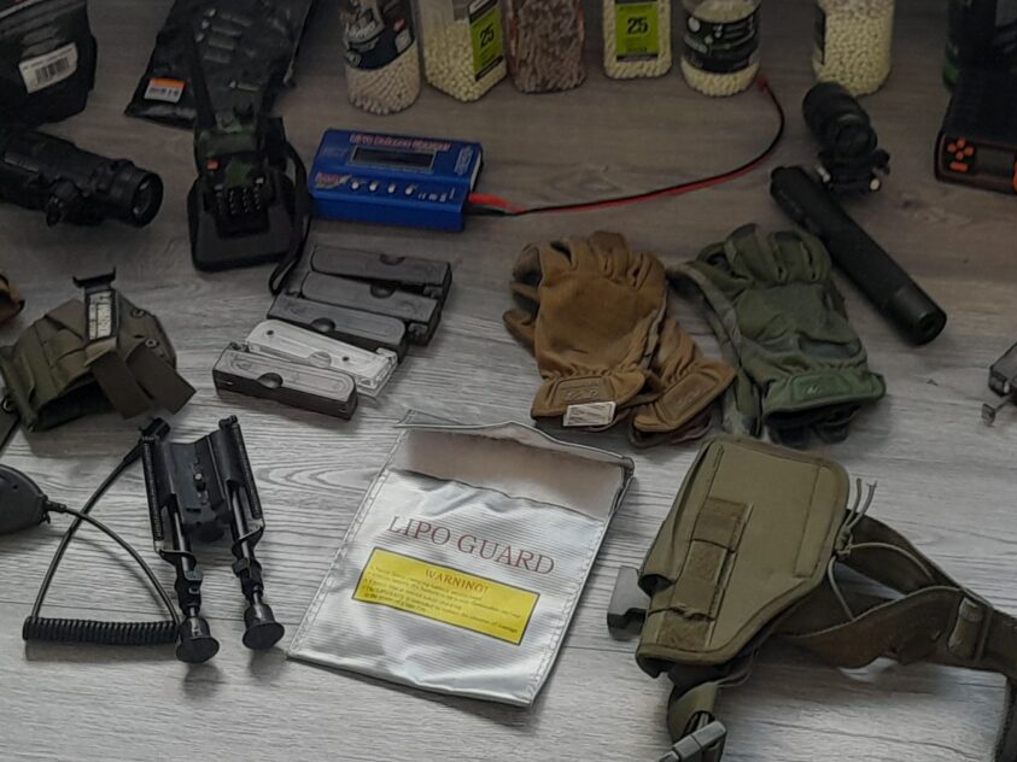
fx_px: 2409
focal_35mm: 82
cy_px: 231
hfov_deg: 23.8
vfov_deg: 17.9
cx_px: 618
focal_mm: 4
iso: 80
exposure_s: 1/50
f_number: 1.8
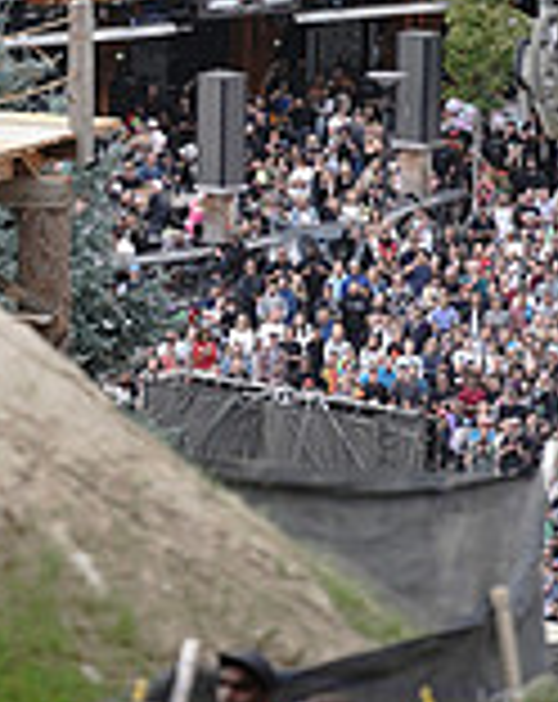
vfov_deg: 3.6
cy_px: -54
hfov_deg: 2.8
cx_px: 32
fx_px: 11253
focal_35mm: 543
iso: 400
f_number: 2.8
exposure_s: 1/1000
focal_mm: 200
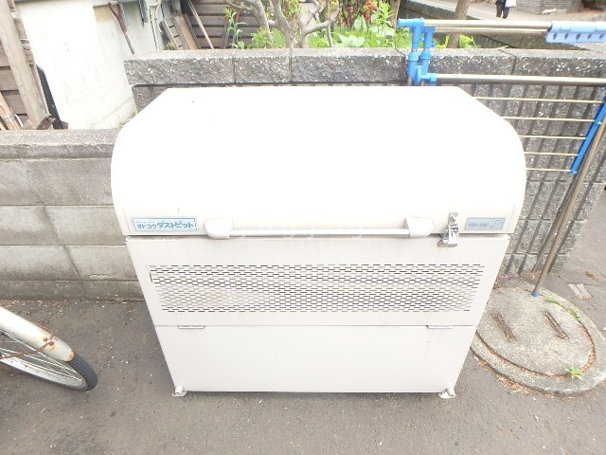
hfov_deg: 79.0
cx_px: 303
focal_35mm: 21
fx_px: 368
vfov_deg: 63.4
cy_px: 228
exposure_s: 1/100
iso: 125
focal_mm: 3.7
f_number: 3.5
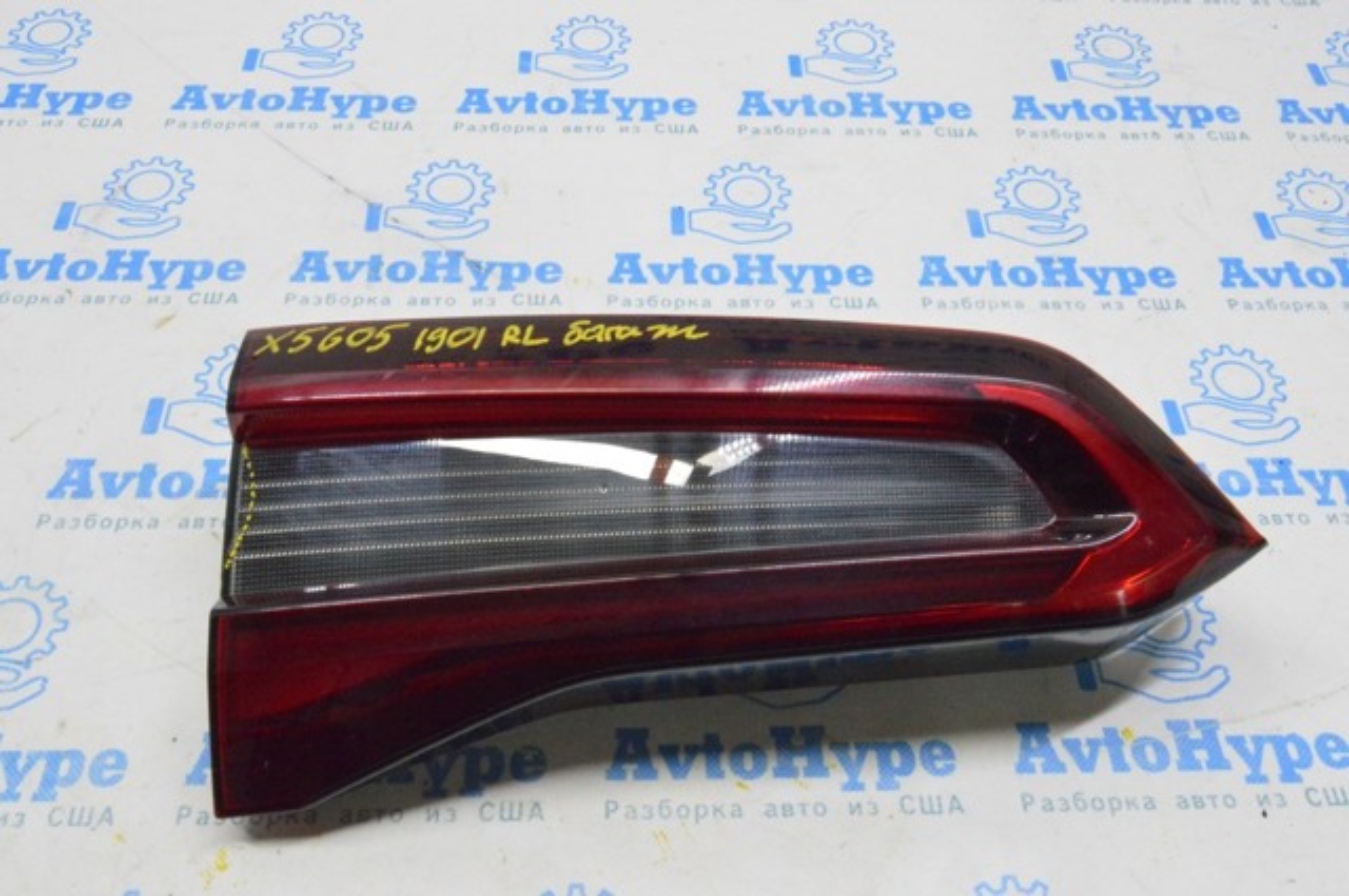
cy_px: 448
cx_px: 674
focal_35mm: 34
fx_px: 1291
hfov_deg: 55.2
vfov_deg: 38.3
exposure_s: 1/20
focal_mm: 23
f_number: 20
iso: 6400
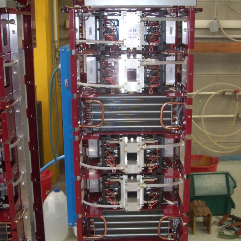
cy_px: 145
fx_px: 449
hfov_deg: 30.0
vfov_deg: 30.0
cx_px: 144
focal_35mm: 57
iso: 64
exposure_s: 1/30
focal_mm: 6.2
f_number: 2.8
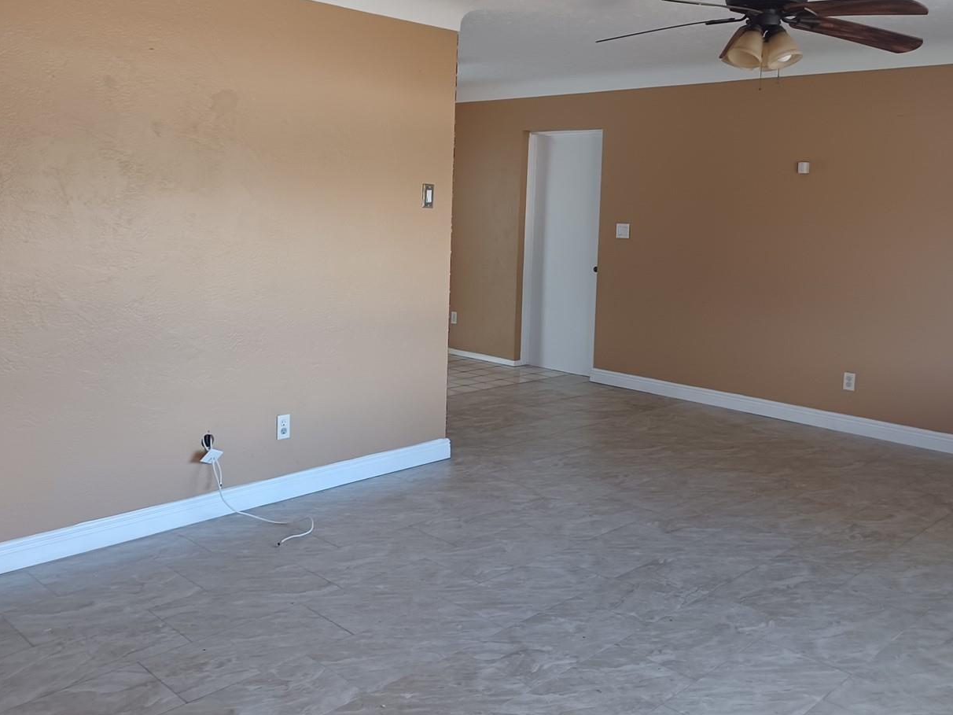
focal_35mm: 33
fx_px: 909
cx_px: 451
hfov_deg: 55.3
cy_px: 270
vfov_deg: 42.6
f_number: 1.8
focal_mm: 4.6
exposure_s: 1/50
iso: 250
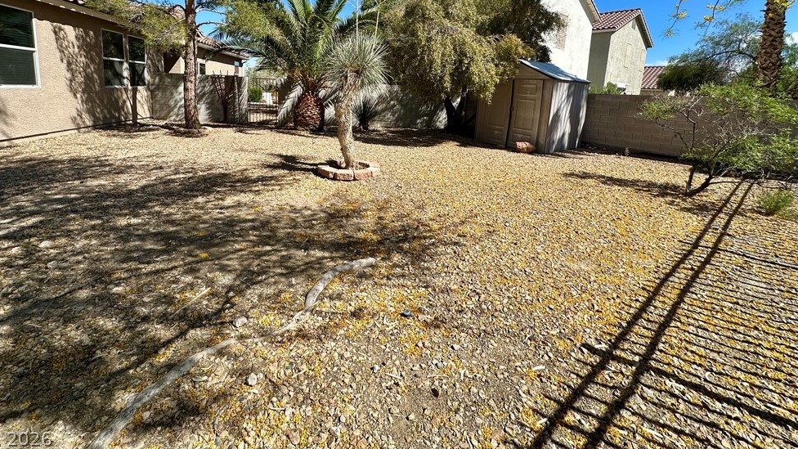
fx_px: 339
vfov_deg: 64.7
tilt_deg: -7.5
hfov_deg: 99.3
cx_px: 381
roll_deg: -2.0
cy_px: 138
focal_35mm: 16
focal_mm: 2.22
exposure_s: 1/1855
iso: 50
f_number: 2.2
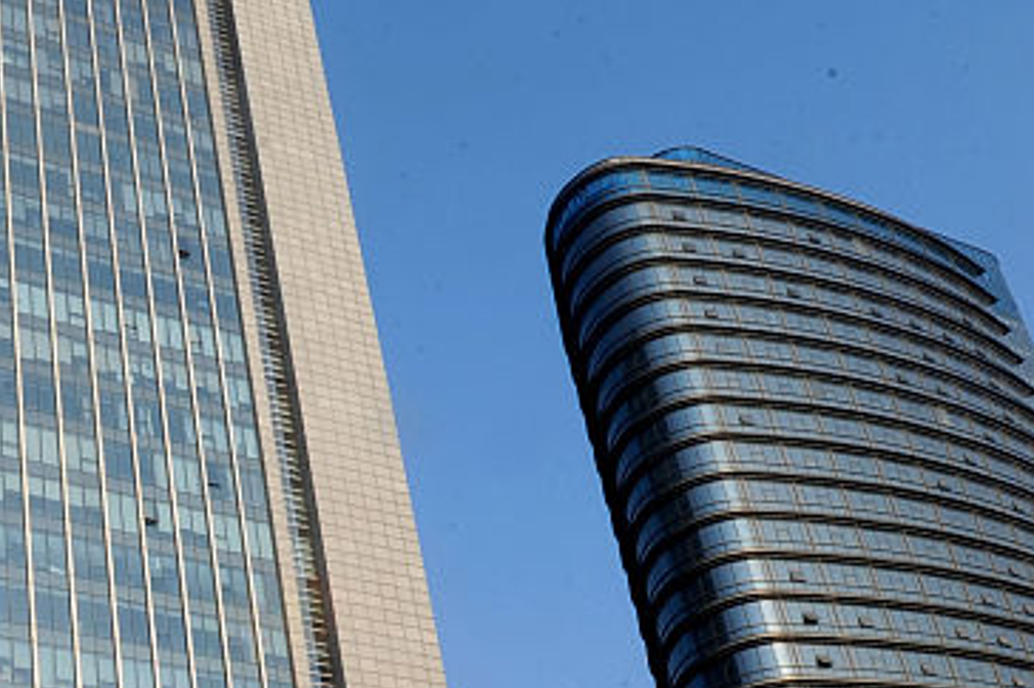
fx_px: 1607
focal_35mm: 56
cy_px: 702
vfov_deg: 23.1
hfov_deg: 32.9
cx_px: 14
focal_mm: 17
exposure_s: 1/30
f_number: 22
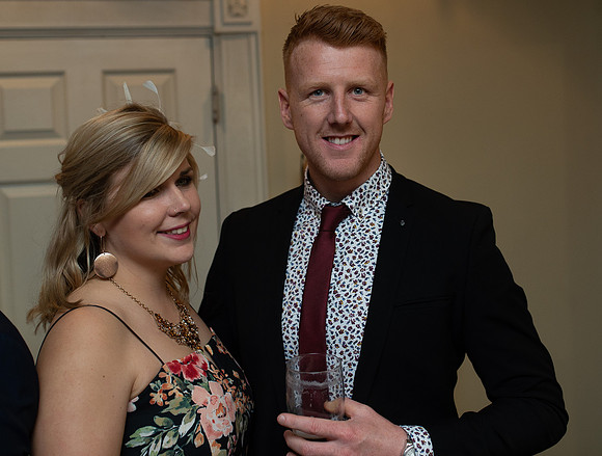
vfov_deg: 29.6
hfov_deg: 38.6
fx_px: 858
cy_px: 161
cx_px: 321
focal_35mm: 49
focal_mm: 35
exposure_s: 1/100
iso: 800
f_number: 2.8
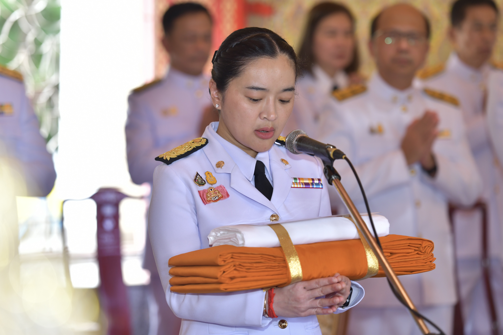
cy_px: 168
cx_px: 252
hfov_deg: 15.2
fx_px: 1886
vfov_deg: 10.2
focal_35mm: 135
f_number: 2.8
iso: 500
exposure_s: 1/160
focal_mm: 135
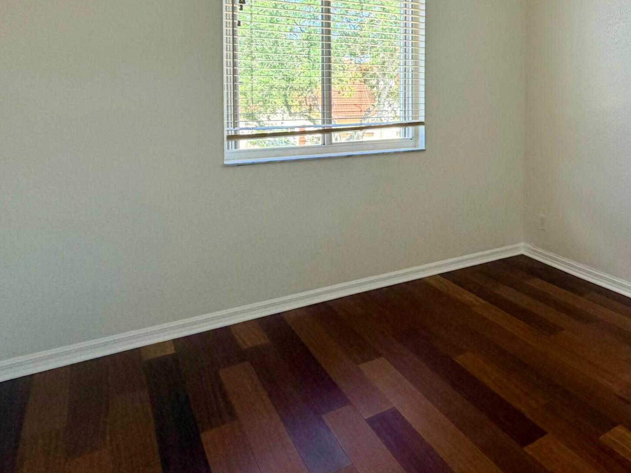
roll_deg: -0.4
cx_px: 580
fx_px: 529
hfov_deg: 53.1
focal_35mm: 29
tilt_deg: -2.2
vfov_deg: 46.3
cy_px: 110
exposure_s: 1/121
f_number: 2.2
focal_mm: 2.22
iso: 100
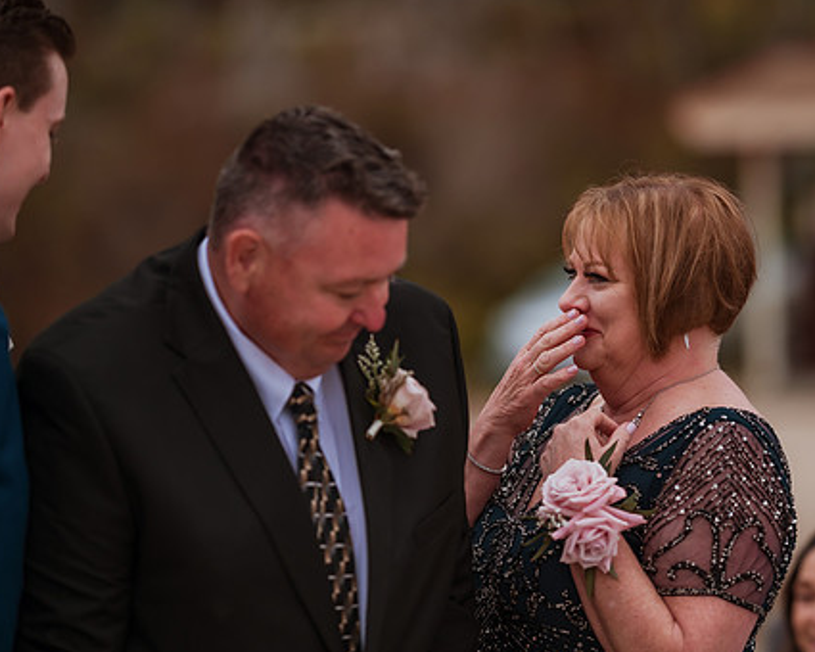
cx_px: 514
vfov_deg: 8.9
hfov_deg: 11.1
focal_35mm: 173
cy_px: 299
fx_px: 4173
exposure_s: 1/3200
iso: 500
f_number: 1.8
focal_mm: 135
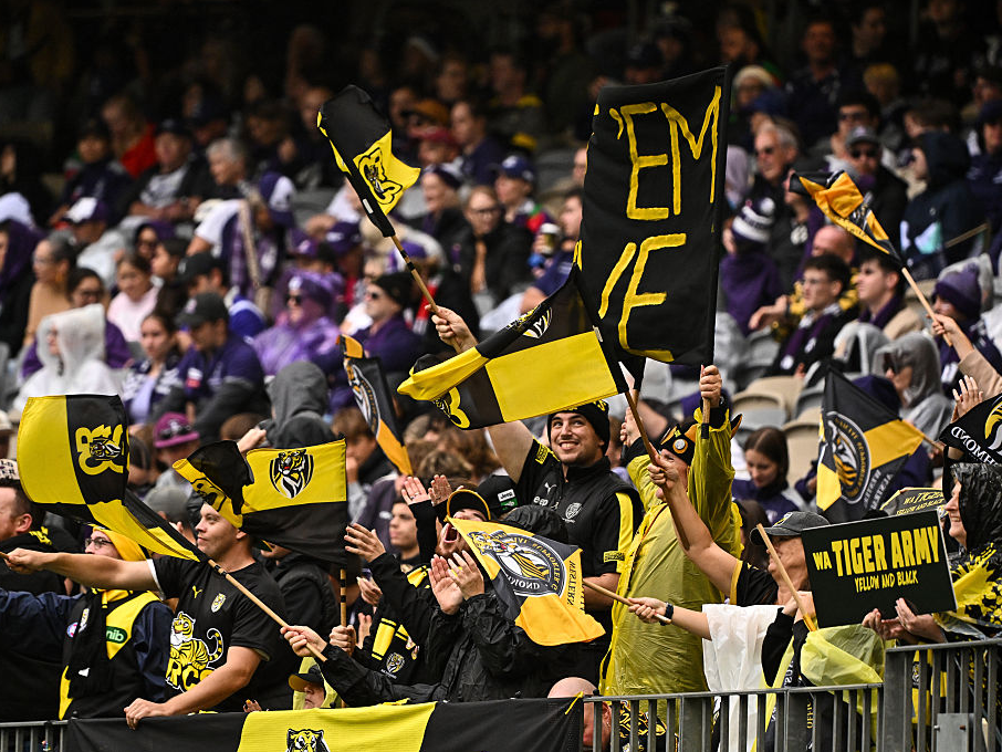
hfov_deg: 4.1
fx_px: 13840
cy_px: 375
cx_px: 471
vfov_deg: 3.1
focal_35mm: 478
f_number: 5.6
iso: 2500
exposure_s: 1/2000
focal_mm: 440
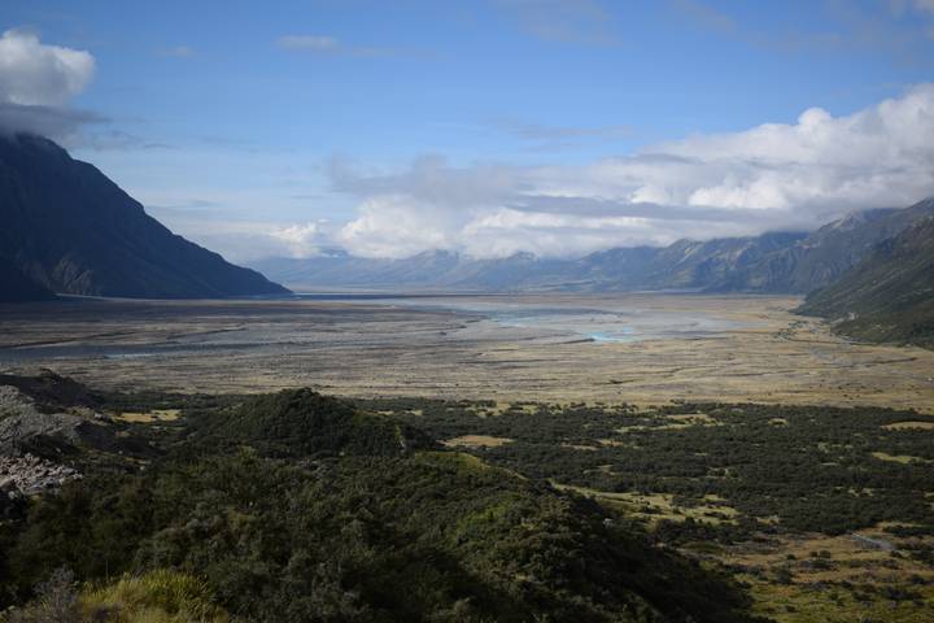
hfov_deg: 43.6
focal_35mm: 45
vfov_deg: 29.9
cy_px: 312
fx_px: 1167
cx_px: 467
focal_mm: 30
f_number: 4.2
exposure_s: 1/1600
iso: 125
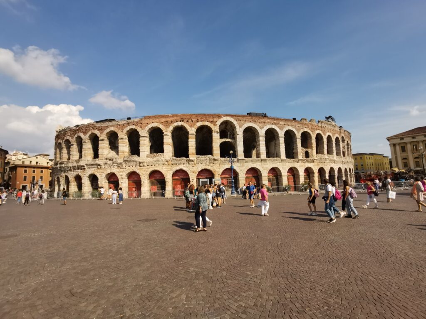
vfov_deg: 74.7
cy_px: 160
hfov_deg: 91.0
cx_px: 213
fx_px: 209
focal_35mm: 17
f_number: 2.2
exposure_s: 1/1389
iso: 50
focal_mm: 2.23
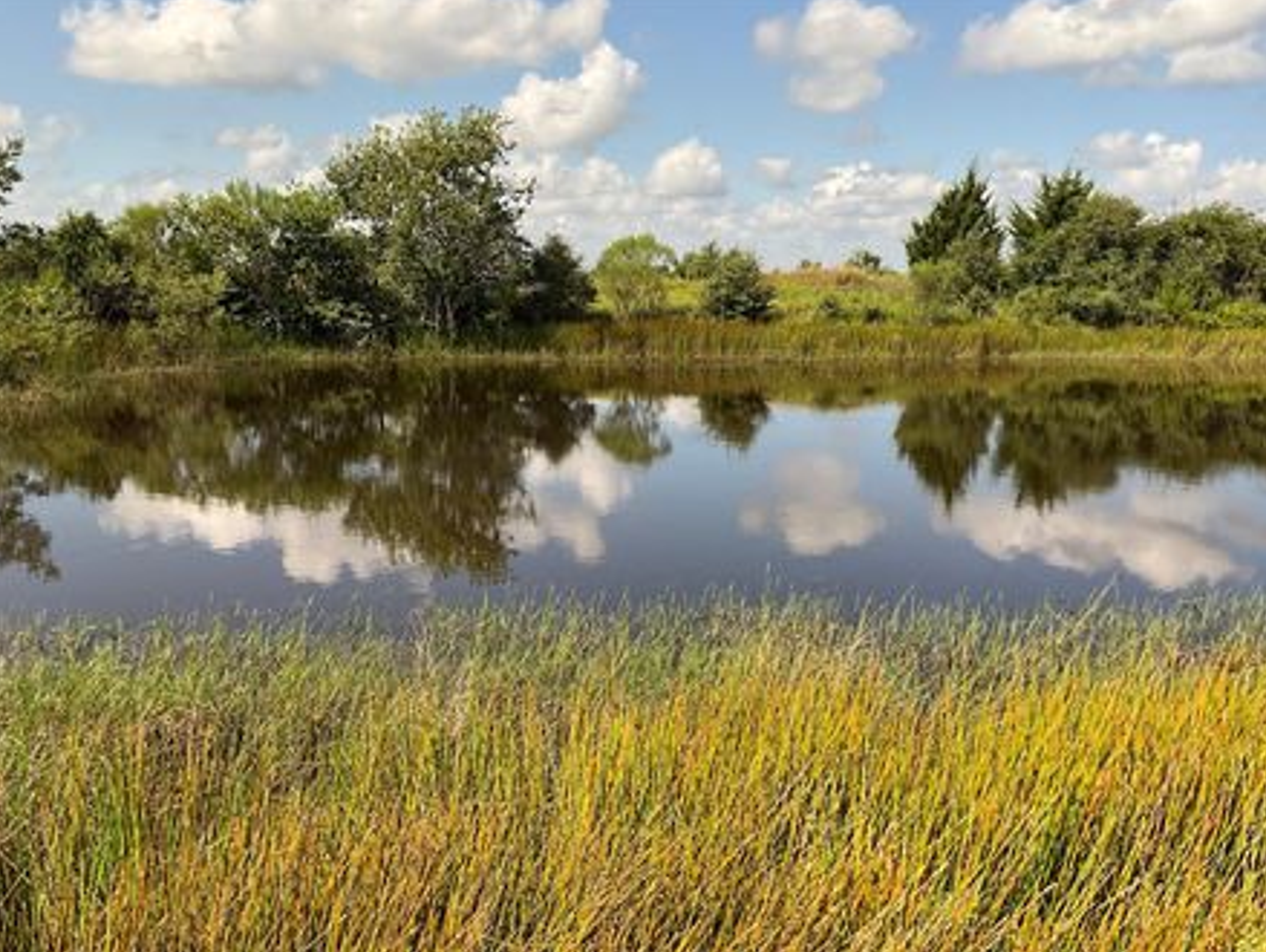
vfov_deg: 42.9
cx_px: 611
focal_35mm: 33
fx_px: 1208
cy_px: 526
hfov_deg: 55.3
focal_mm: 3
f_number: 1.8
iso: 25
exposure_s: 1/1534
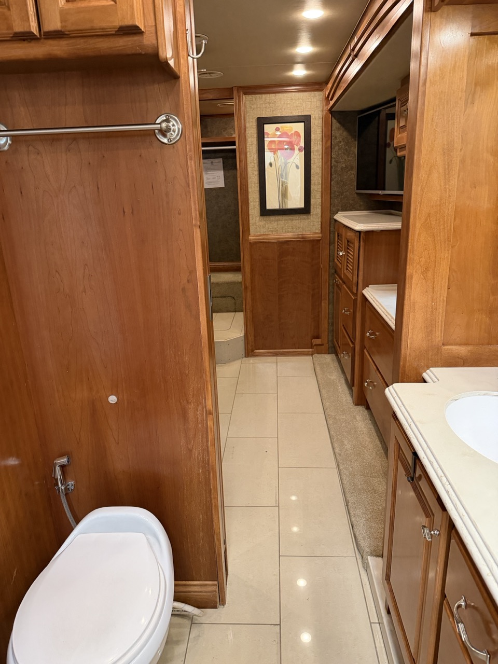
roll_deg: +2.2
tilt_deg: -15.6
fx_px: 460
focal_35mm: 24
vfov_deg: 71.6
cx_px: 249
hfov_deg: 56.8
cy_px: 332
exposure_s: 1/60
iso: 400
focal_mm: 6.76
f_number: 1.78
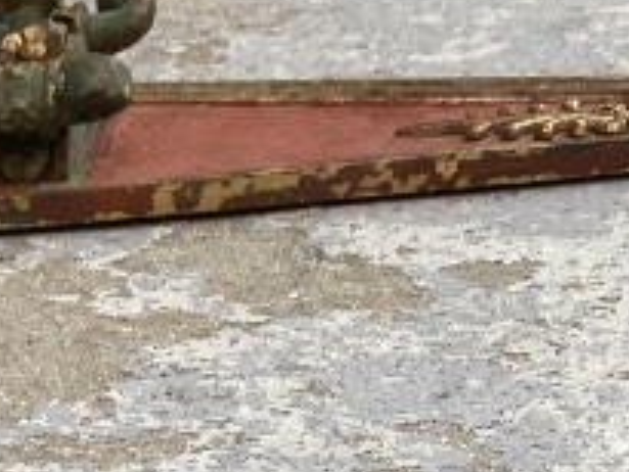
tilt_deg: -26.5
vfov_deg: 8.6
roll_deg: +7.9
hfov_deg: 10.9
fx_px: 2982
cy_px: 941
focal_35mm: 164
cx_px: -663
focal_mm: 3.99
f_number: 1.8
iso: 20
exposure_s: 1/154
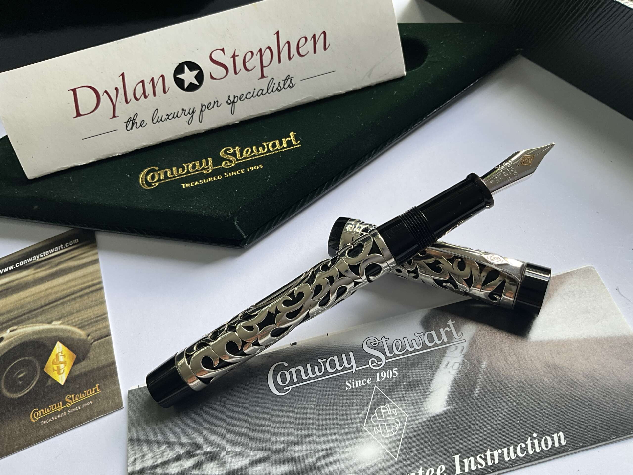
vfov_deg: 48.2
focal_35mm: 29
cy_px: 238
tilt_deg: -55.6
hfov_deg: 61.7
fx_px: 530
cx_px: 316
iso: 32
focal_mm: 3
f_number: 1.8
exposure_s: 1/122
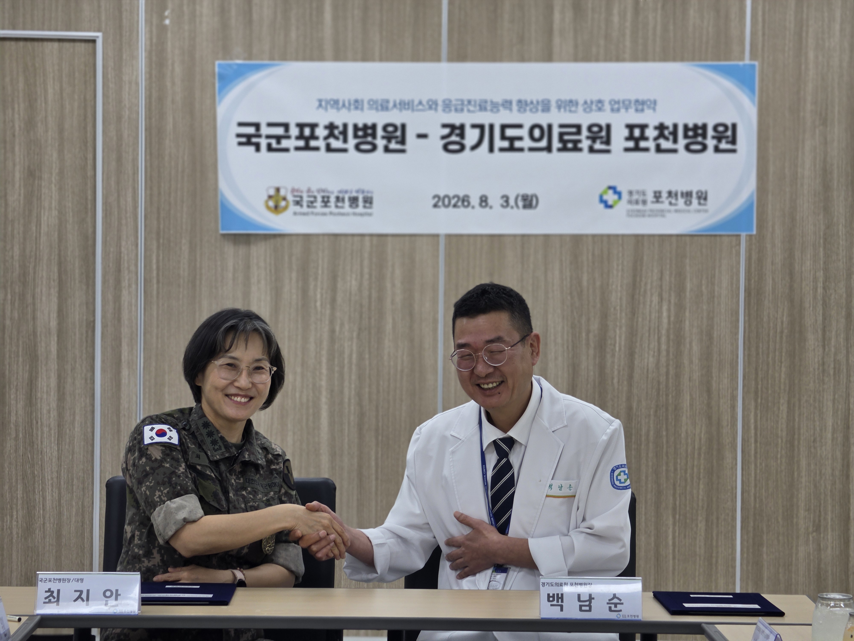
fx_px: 2837
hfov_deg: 17.1
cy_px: 320
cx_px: 427
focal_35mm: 115
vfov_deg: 12.9
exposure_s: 1/120
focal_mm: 18.6
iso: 125
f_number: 2.9
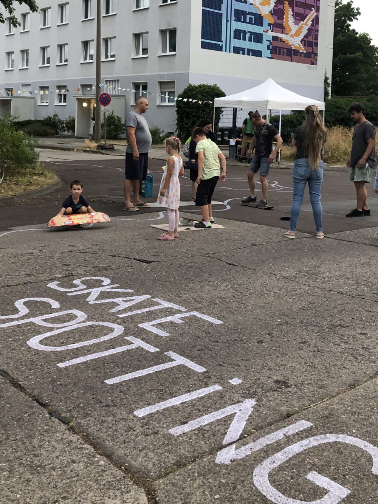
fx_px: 611
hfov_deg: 34.3
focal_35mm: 42
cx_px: 225
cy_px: 142
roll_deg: -2.2
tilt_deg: -1.5
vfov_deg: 43.7
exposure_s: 1/40
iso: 25
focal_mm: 4
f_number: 1.8
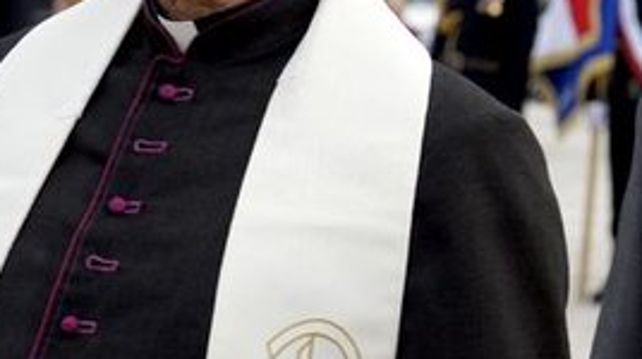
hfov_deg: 8.1
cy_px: 2
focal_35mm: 267
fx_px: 4540
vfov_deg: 4.5
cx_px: 592
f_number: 5.6
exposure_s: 1/250
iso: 100
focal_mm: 70
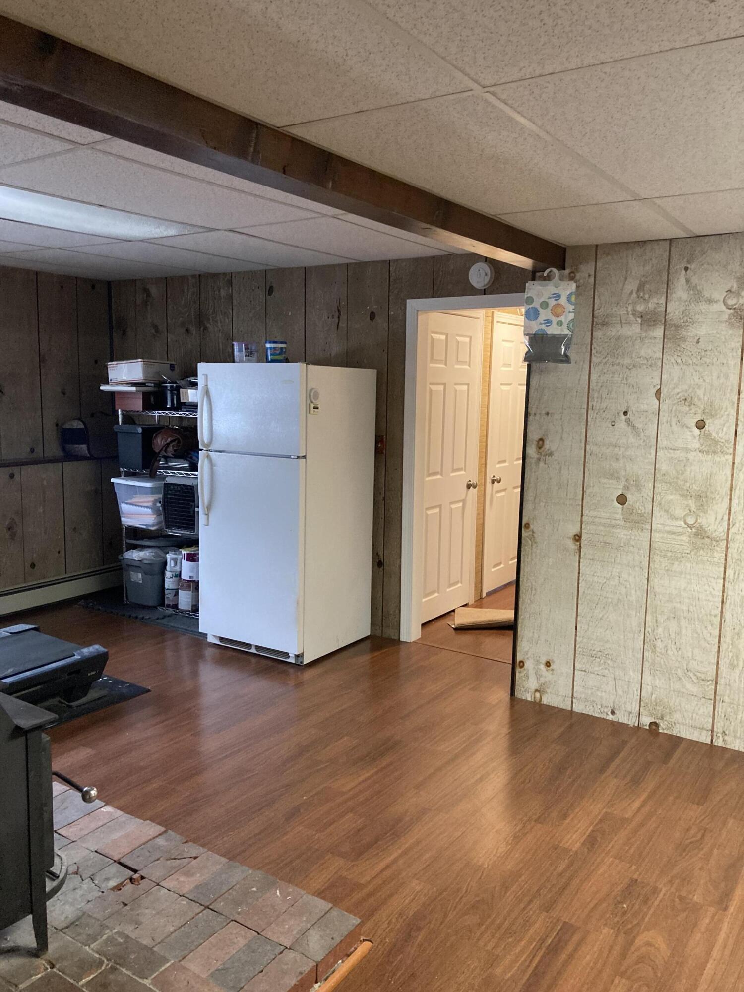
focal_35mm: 28
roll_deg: -0.5
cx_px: 372
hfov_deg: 49.7
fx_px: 802
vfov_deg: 63.4
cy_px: 496
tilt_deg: -5.6
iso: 320
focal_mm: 3.99
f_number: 1.8
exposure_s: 1/40
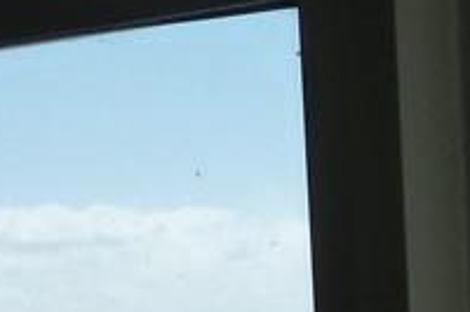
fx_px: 3131
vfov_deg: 5.6
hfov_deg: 8.2
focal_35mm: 240
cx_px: 942
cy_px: 533
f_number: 4
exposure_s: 1/400
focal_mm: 8
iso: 160
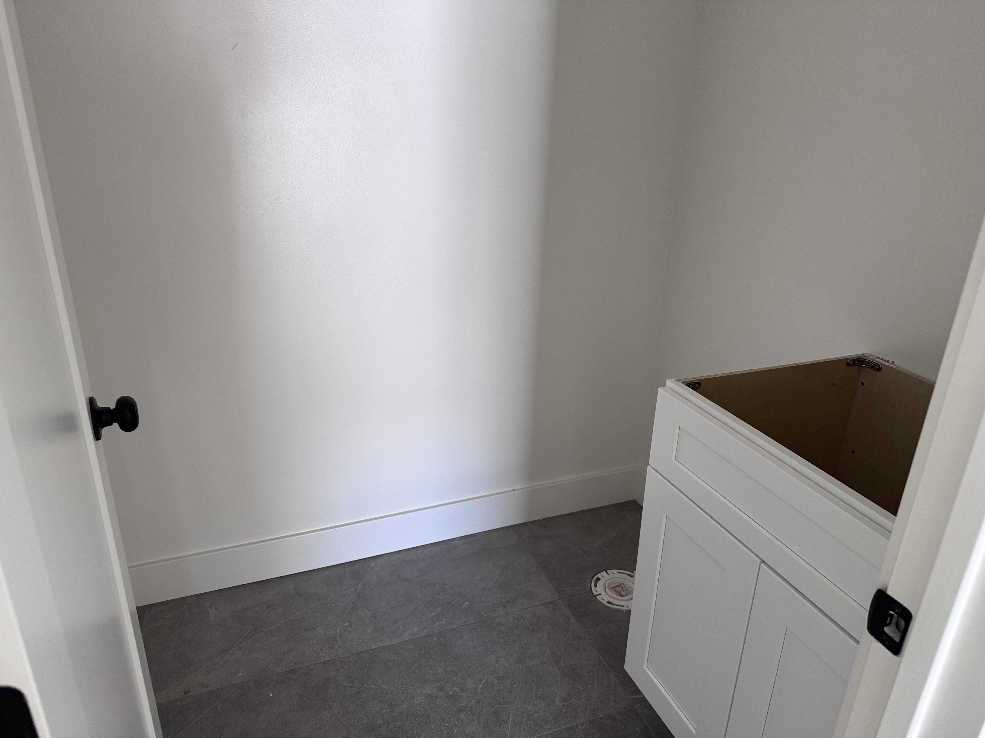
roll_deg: -1.8
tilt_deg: -22.8
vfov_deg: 56.8
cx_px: 492
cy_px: 369
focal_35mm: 24
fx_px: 683
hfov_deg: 71.6
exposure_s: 1/99
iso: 200
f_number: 1.78
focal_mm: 6.76
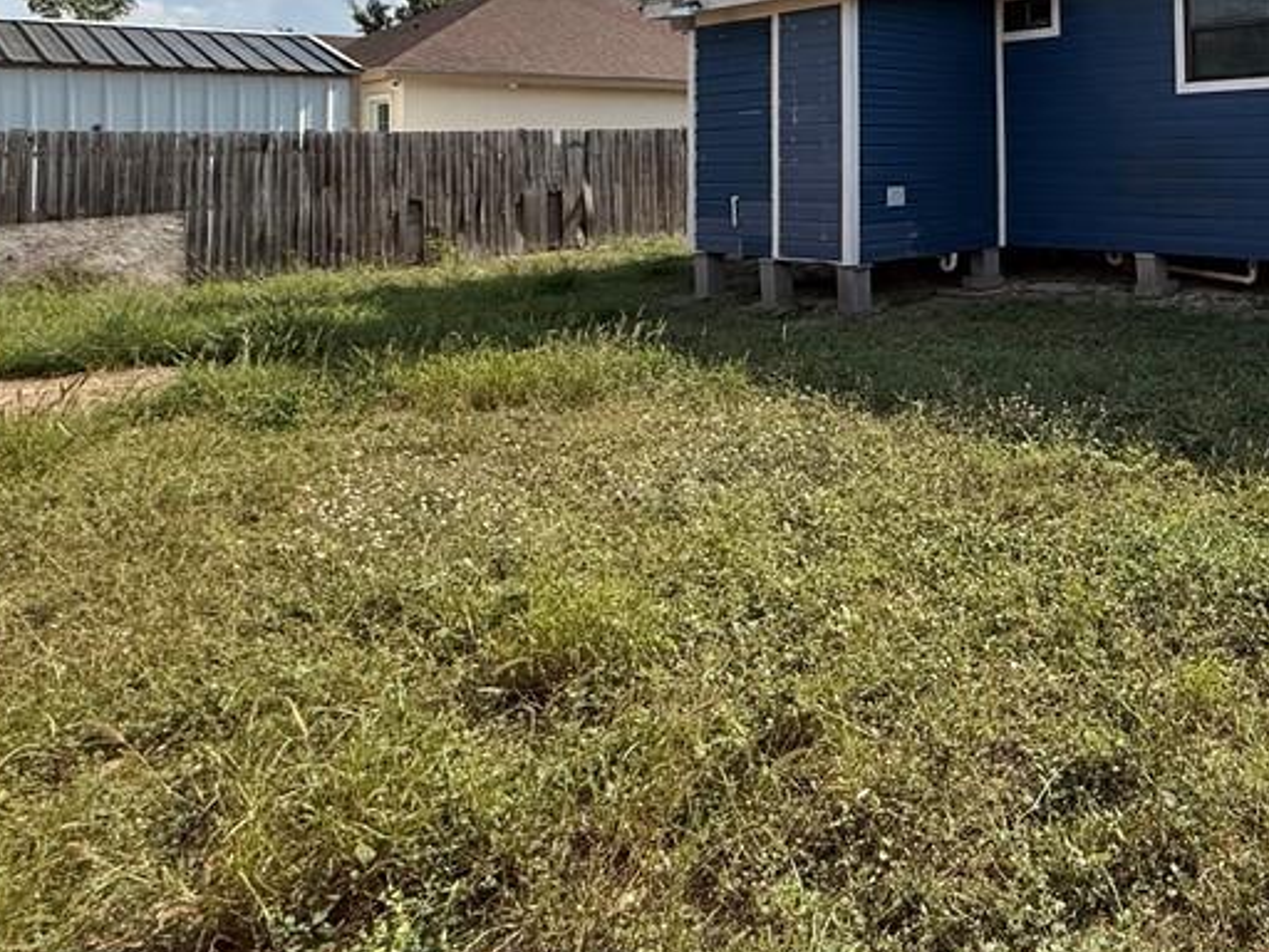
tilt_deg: +2.4
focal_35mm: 28
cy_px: 114
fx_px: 1026
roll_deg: +0.4
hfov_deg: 55.9
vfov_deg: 45.6
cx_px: 1115
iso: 50
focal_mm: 2.22
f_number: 2.2
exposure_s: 1/3125
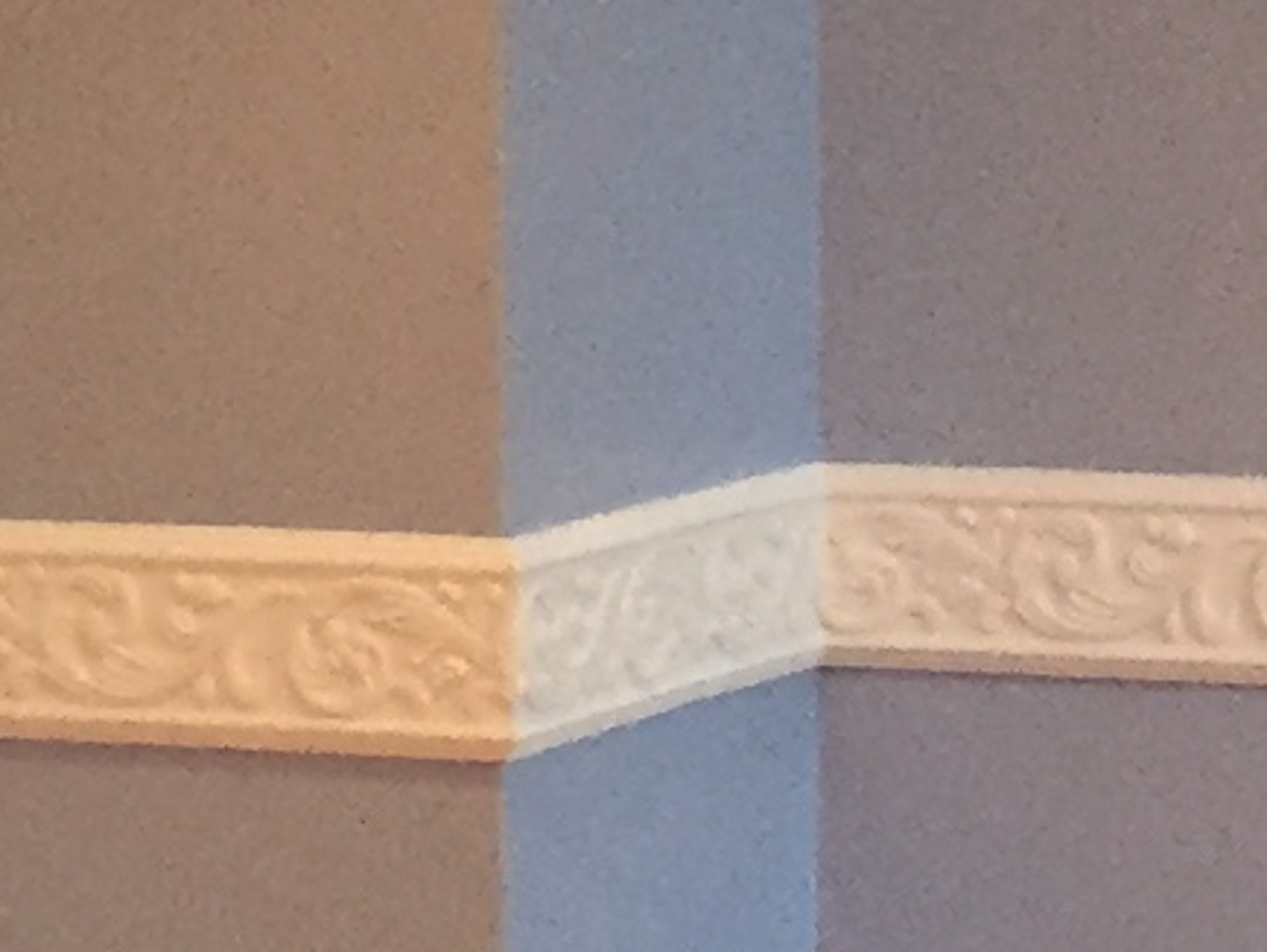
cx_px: 1153
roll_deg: -0.6
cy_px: 126
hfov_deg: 9.0
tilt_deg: -3.3
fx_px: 7984
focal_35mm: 218
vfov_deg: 6.8
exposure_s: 1/33
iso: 200
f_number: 2.2
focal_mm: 4.15
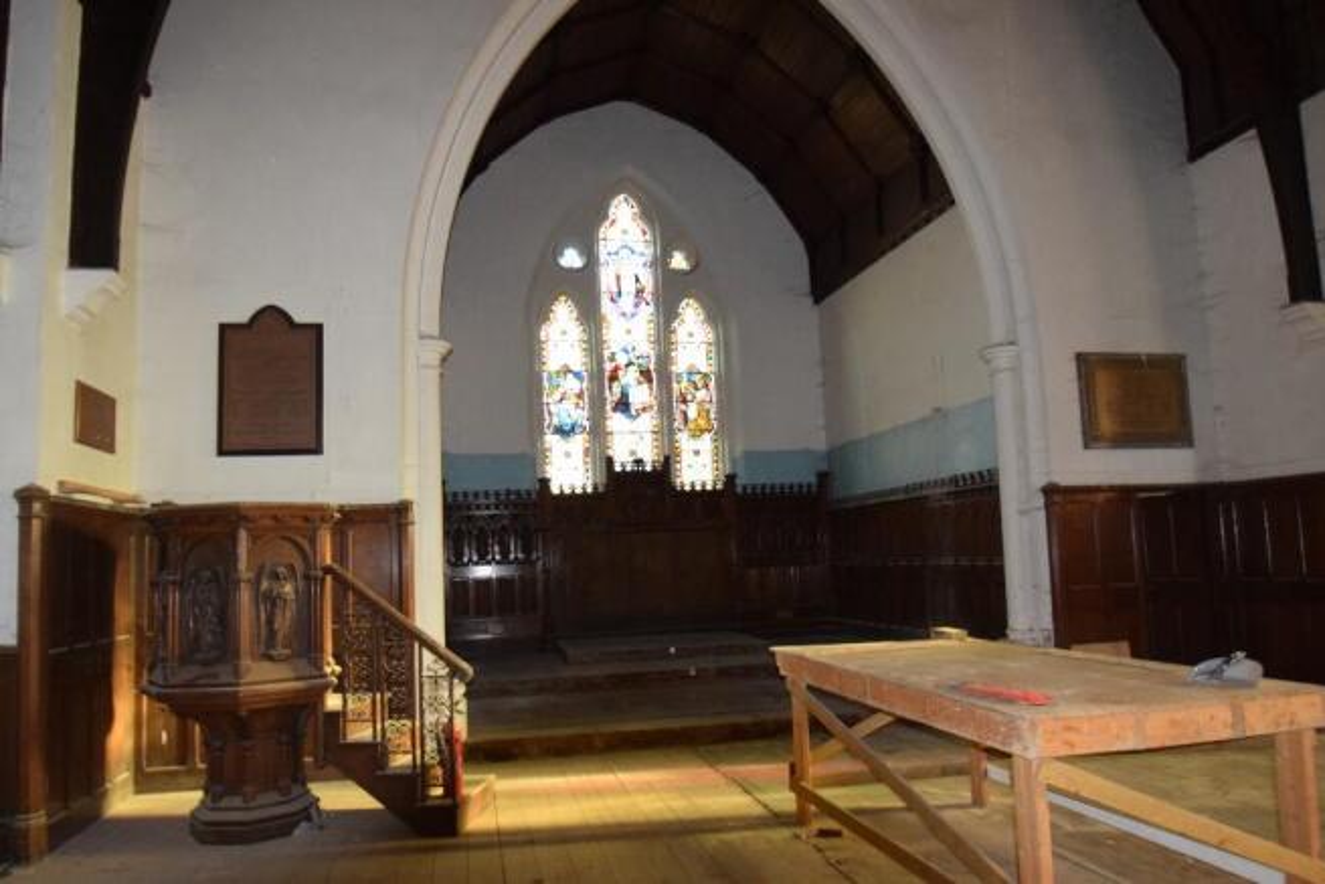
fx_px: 883
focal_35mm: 24
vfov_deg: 53.2
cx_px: 662
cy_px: 442
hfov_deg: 73.7
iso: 1800
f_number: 4
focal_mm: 16
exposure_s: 1/60
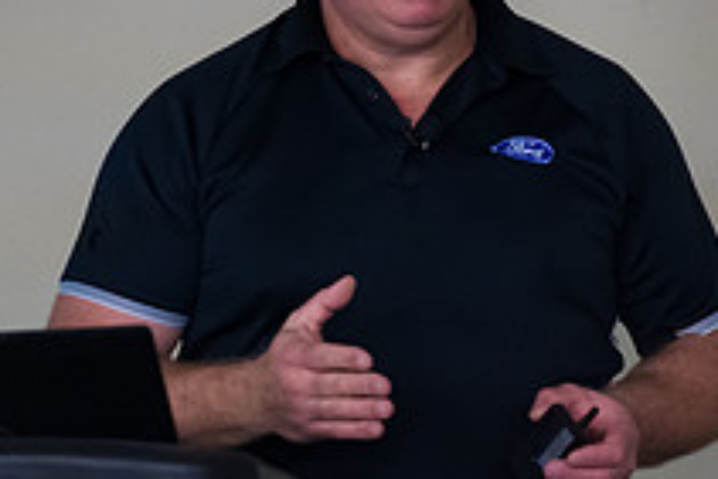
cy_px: 246
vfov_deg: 2.5
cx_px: 425
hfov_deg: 3.7
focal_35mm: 550
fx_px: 10977
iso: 3200
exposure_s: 1/200
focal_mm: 200
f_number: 3.2
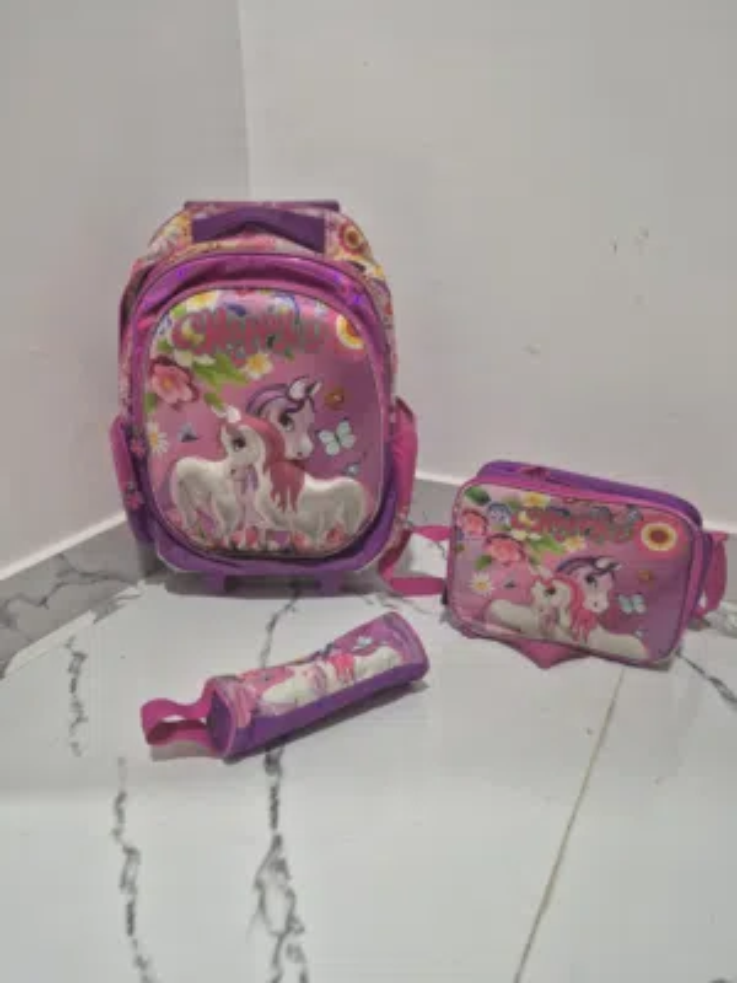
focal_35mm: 23
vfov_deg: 73.9
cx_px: 368
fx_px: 653
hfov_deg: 58.9
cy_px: 492
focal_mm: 5.4
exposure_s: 1/100
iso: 500
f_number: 1.8
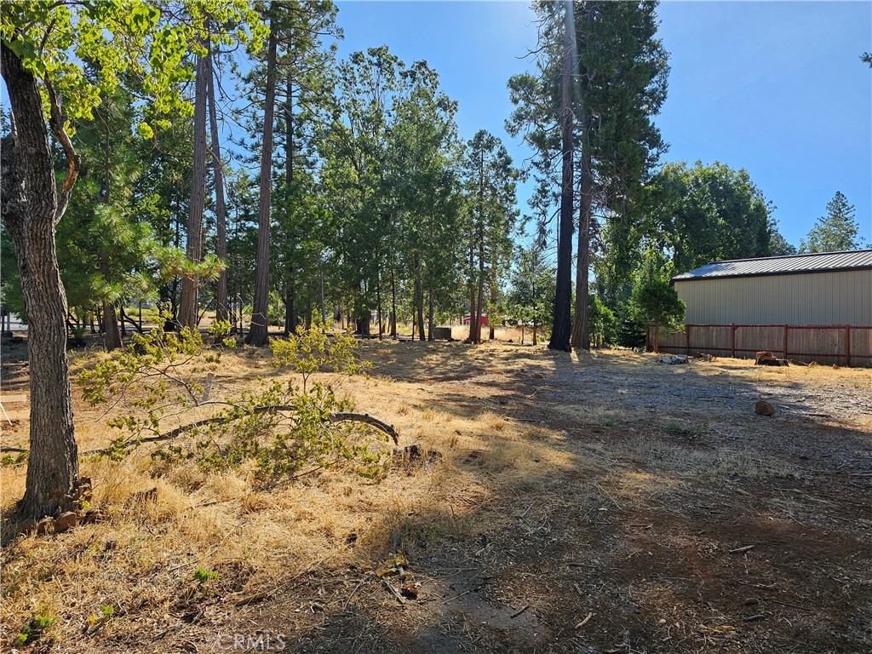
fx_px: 579
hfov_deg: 73.9
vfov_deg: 58.9
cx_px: 436
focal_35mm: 23
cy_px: 327
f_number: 1.7
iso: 10
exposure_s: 1/430
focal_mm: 6.3
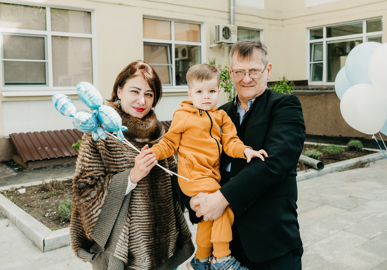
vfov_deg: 37.2
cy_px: 115
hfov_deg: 51.7
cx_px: 193
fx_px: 400
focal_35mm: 37
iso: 100
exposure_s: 1/320
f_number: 5
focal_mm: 30
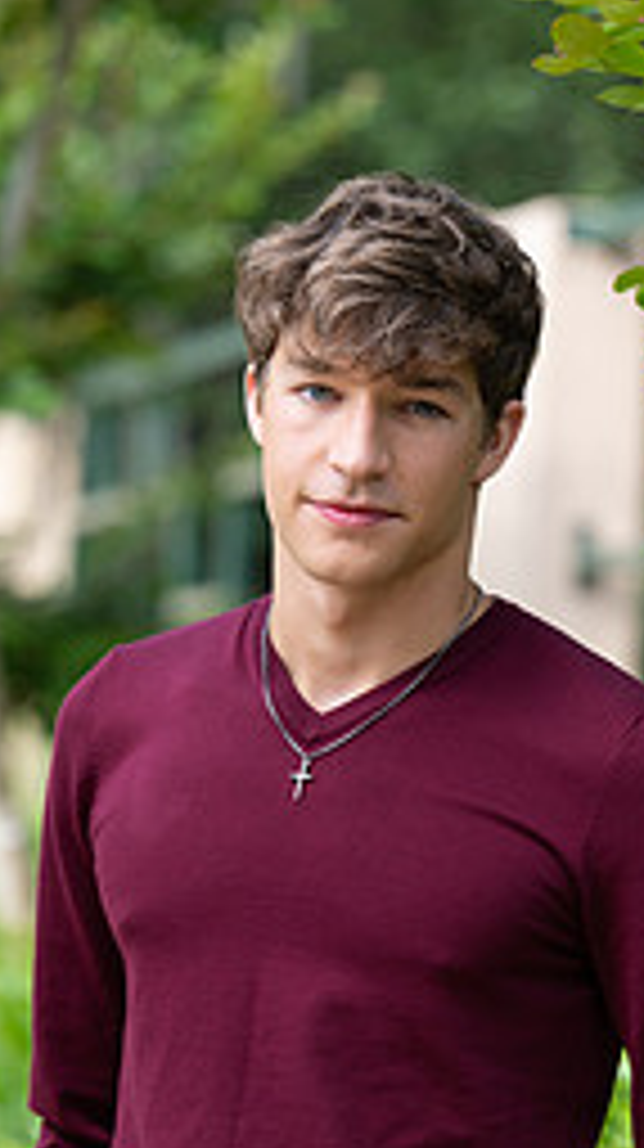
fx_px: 9281
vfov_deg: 7.1
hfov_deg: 4.0
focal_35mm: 305
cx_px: 378
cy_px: 819
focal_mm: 165
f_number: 4.5
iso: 80
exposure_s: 1/200
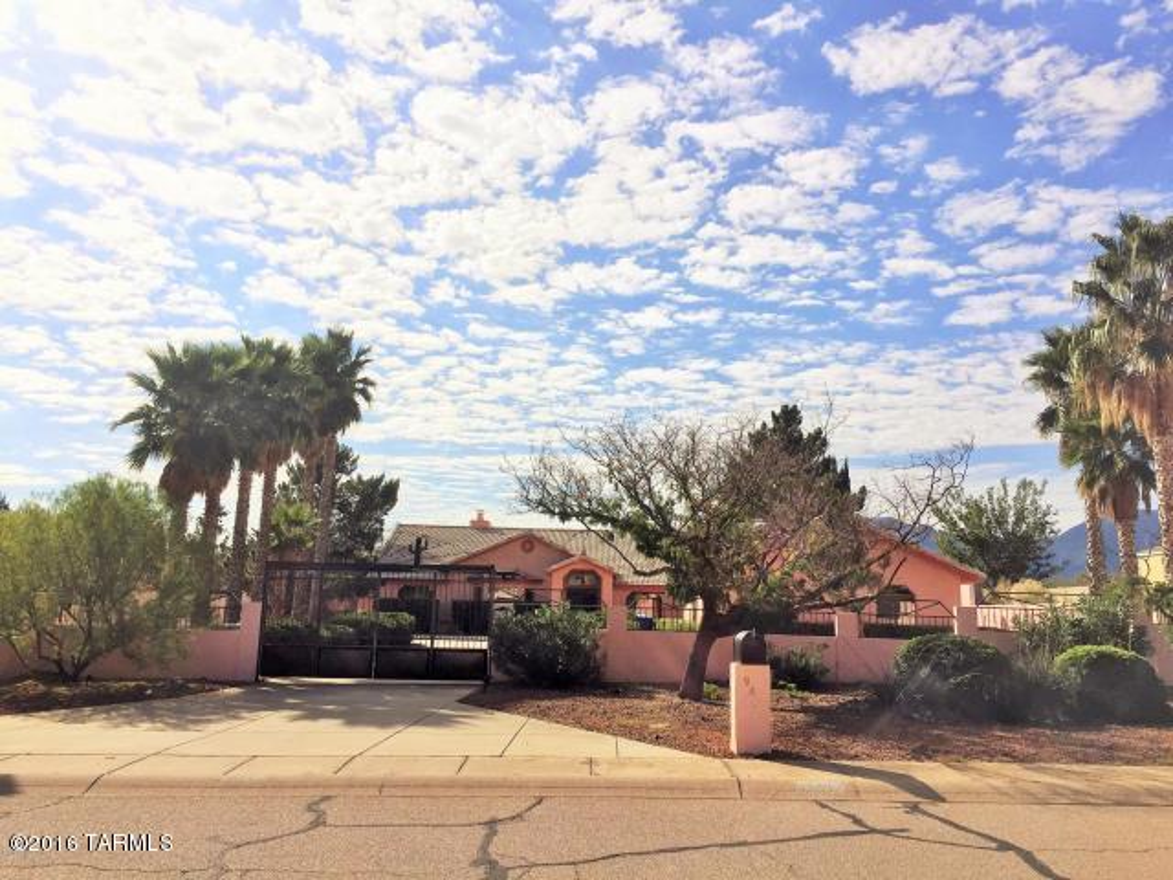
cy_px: 440
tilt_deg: +11.6
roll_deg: -3.0
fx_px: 983
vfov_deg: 48.2
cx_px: 586
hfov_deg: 61.7
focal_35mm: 29
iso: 32
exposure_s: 1/4405
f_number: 2.2
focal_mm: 4.15
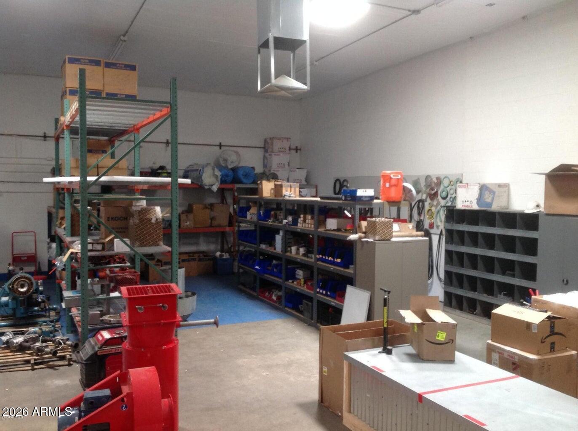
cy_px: 216
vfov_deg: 40.6
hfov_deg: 52.7
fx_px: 583
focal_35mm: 35
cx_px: 289
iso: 125
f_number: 2.4
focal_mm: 4.28
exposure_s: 1/15
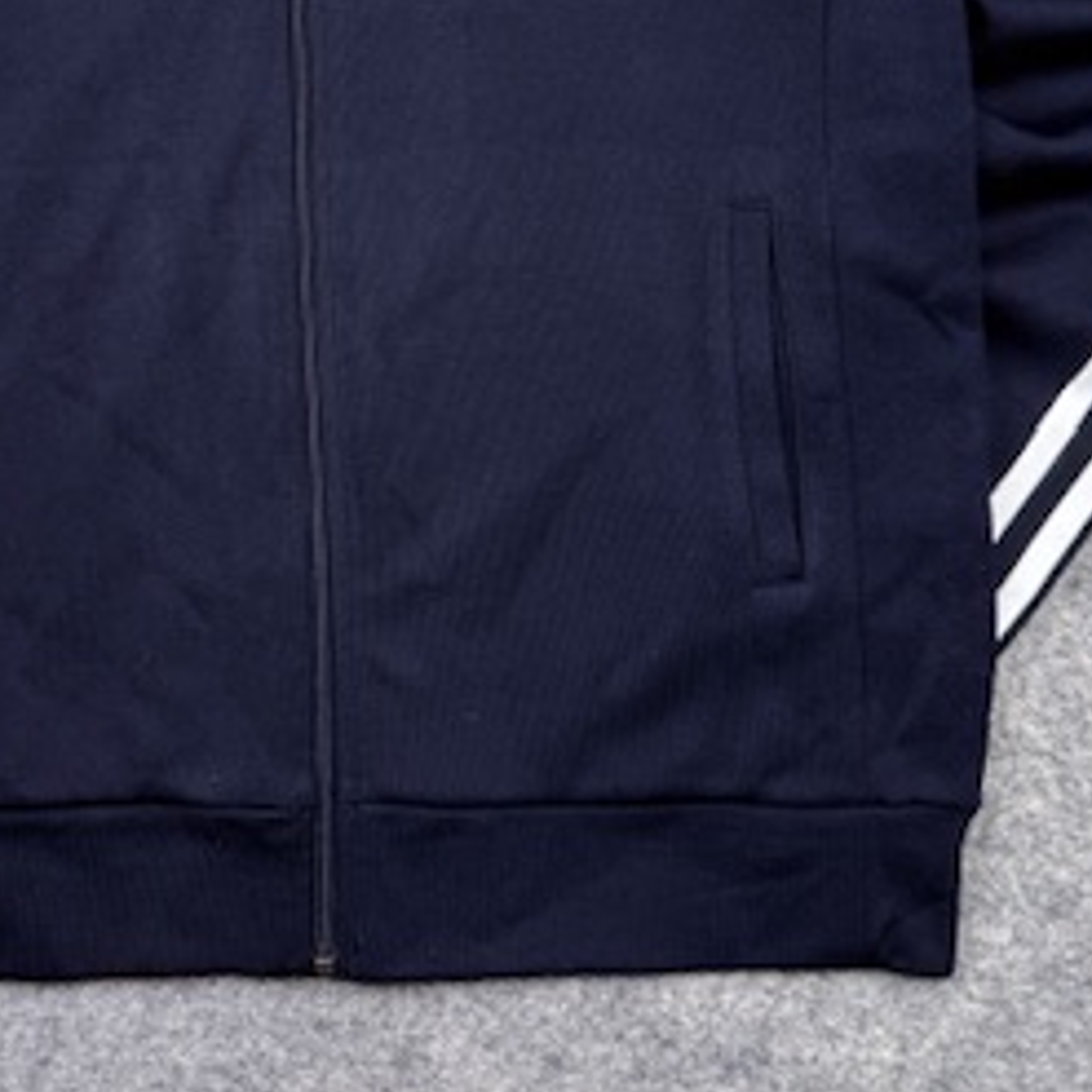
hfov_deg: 30.7
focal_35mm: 55
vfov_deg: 29.6
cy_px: 84
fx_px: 1963
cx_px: 309
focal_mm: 6.76
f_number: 1.78
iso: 64
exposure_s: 1/100
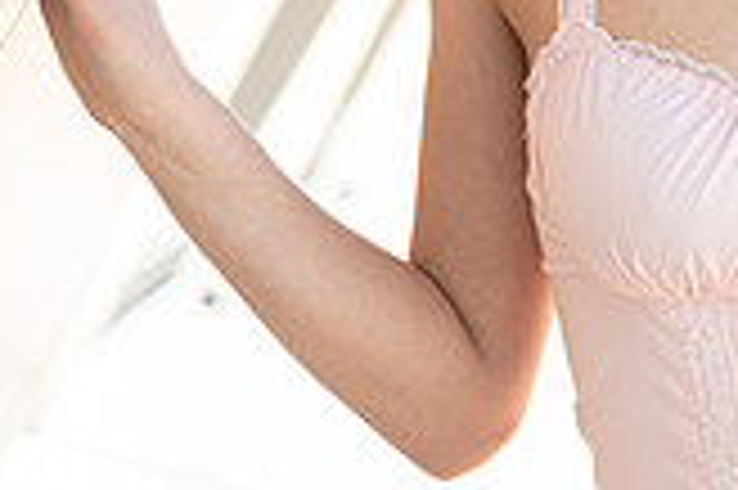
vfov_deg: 7.6
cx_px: 904
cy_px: -324
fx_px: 3625
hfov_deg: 11.4
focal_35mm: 177
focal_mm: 50
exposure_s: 1/320
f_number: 2.8
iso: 125
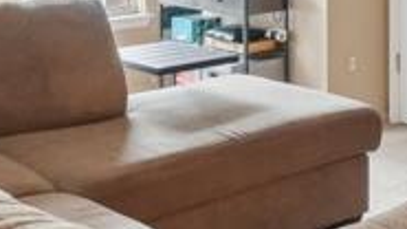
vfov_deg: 13.2
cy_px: -108
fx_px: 939
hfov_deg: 23.9
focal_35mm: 87
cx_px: 352
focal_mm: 10
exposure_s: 1/30
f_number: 8
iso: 1600
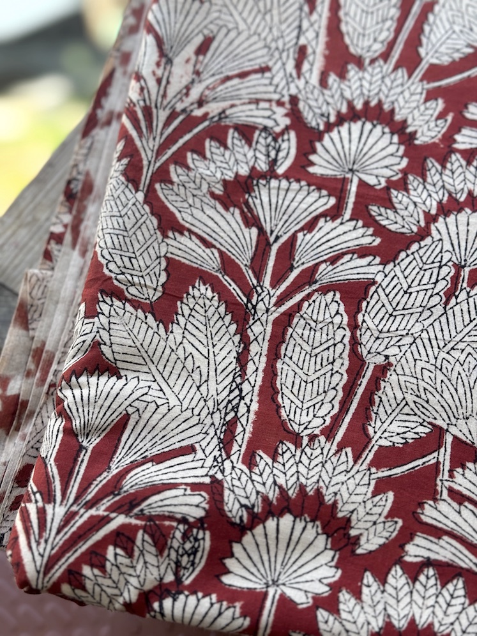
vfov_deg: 39.7
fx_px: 882
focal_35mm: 48
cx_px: 238
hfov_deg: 30.3
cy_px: 318
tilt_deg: -66.4
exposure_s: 1/474
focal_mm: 6.76
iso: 64
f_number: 1.78
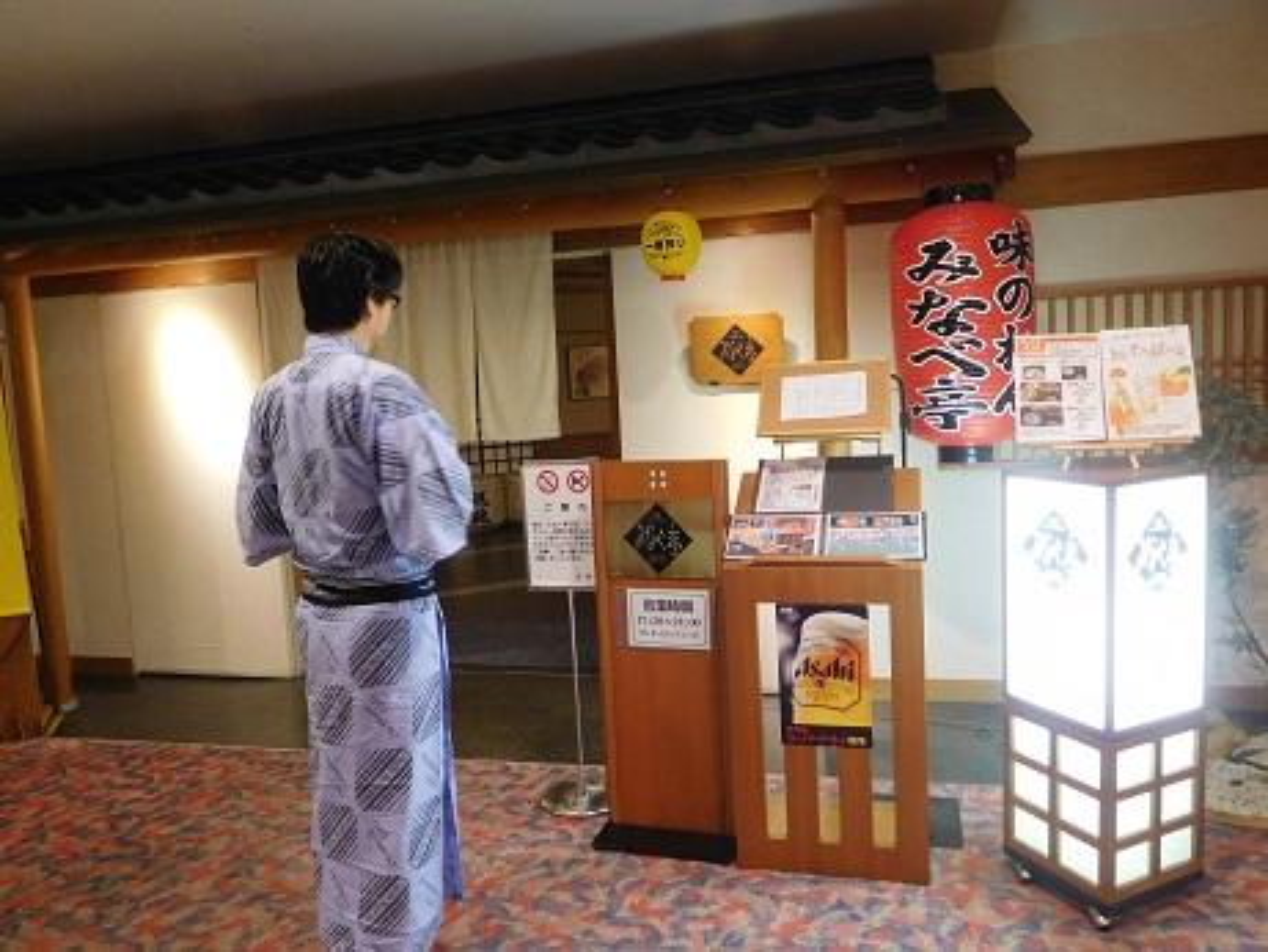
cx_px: 634
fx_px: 916
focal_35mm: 25
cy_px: 476
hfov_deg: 69.4
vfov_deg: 54.9
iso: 400
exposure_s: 1/10
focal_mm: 4.5
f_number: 3.4
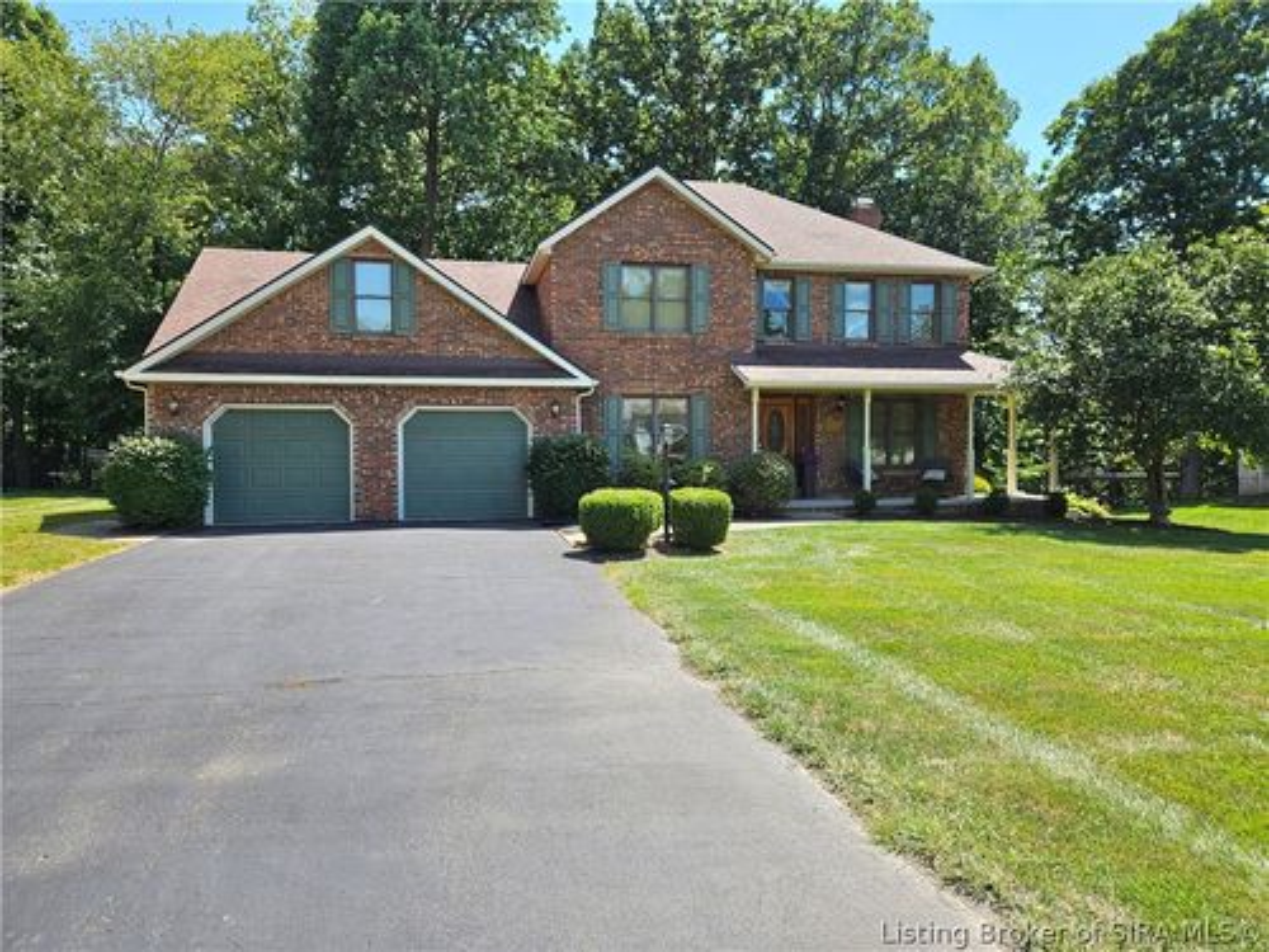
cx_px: 634
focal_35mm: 23
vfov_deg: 58.9
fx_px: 843
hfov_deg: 73.9
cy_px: 476
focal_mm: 5.4
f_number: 1.8
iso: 25
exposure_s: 1/1000
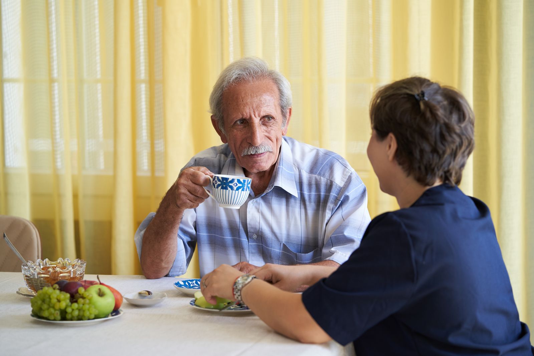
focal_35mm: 113
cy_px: 178
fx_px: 1676
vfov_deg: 12.1
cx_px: 267
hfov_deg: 18.1
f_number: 3.5
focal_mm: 113
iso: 500
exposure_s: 1/125
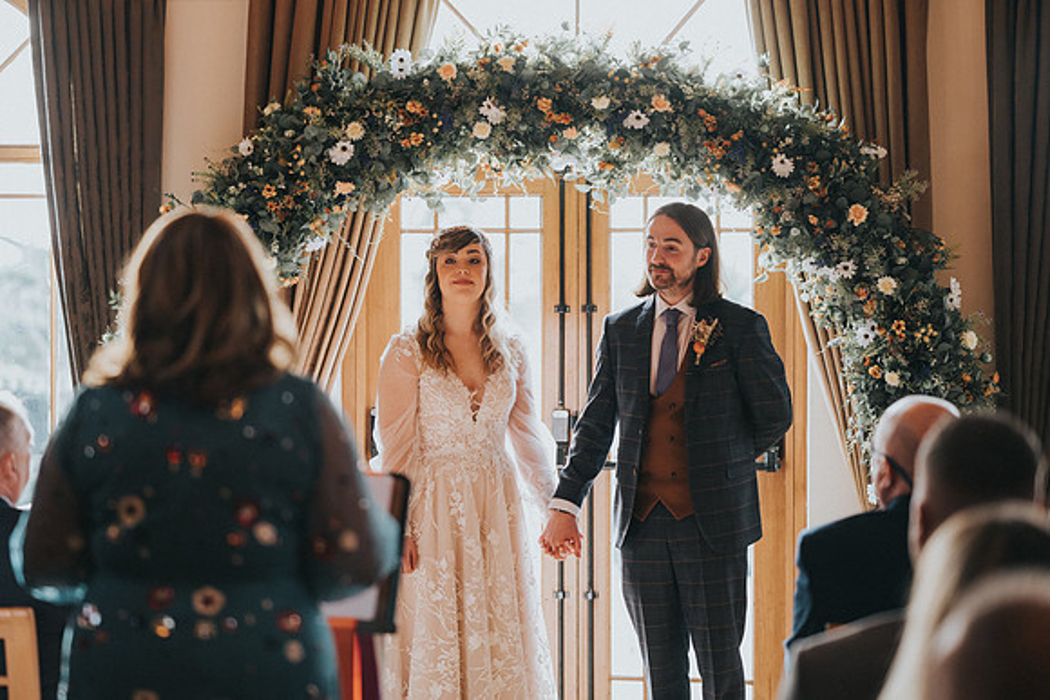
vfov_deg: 13.7
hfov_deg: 20.4
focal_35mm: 100
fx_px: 2911
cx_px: 450
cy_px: 314
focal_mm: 85
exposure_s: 1/250
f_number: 1.8
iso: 500
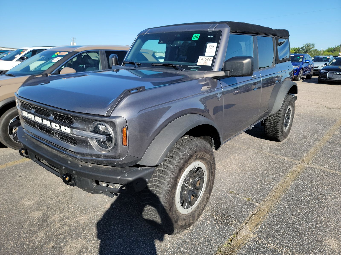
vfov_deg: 56.8
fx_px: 236
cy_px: 128
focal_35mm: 24
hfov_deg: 71.6
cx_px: 170
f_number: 1.8
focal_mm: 6.7
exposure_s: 1/583
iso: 50
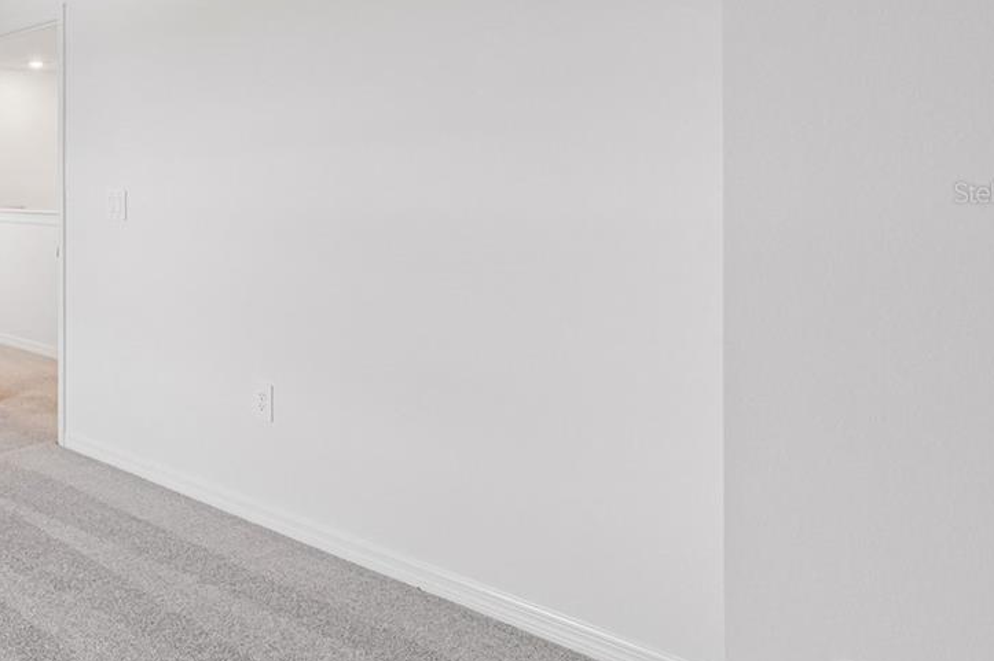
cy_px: 192
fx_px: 855
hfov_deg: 48.4
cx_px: -23
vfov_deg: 41.4
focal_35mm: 31
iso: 400
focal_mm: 14
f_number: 8
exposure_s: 1/30
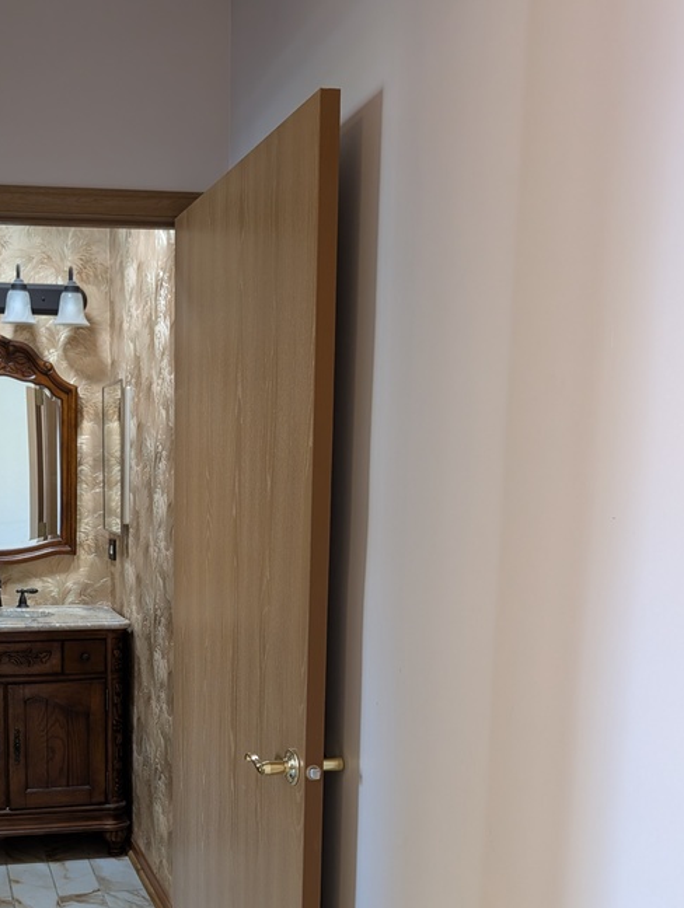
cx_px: 134
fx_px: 1051
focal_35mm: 40
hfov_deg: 34.9
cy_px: 645
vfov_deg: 45.6
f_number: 1.68
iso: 172
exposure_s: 1/44.2
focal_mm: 6.9
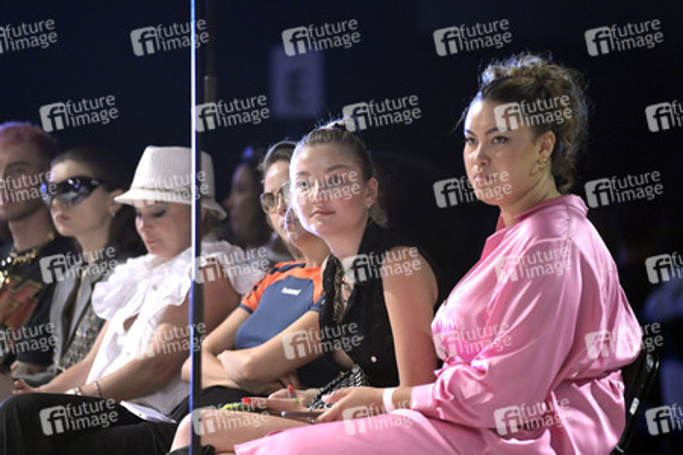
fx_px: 3792
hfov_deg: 10.3
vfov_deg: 6.9
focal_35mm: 200
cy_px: 228
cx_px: 342
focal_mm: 200
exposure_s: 1/320
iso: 8000
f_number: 2.8
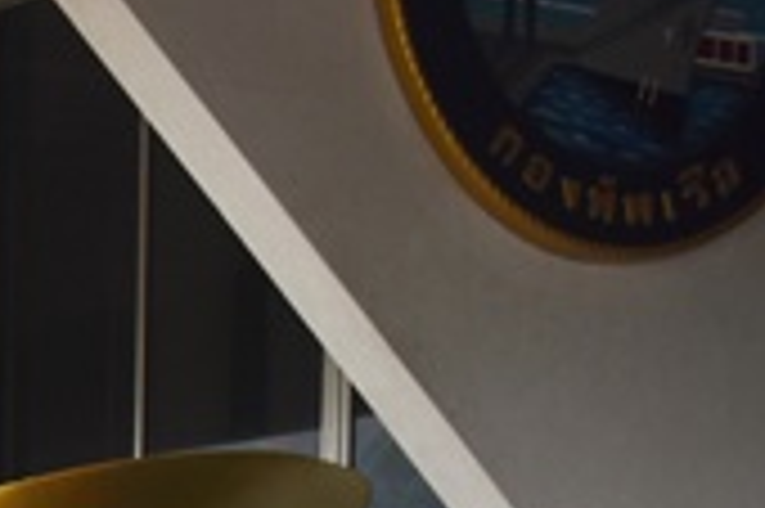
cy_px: 1490
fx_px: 3842
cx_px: -958
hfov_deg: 10.2
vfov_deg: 6.9
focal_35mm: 181
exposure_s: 1/250
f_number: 8
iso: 200
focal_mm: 20
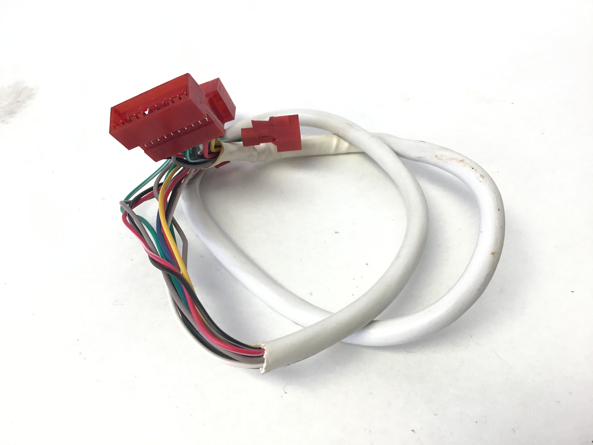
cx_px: 296
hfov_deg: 58.4
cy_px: 222
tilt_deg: -42.9
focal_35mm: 31
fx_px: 531
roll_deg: +2.6
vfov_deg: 45.4
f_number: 2.4
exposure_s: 1/40
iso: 25
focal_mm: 3.3
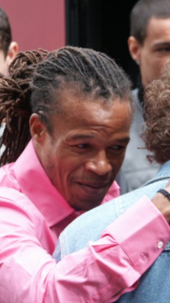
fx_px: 2383
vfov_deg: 7.3
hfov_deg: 4.1
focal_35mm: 297
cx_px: 135
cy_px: 152
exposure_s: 1/250
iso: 100
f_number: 3.5
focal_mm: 50.28
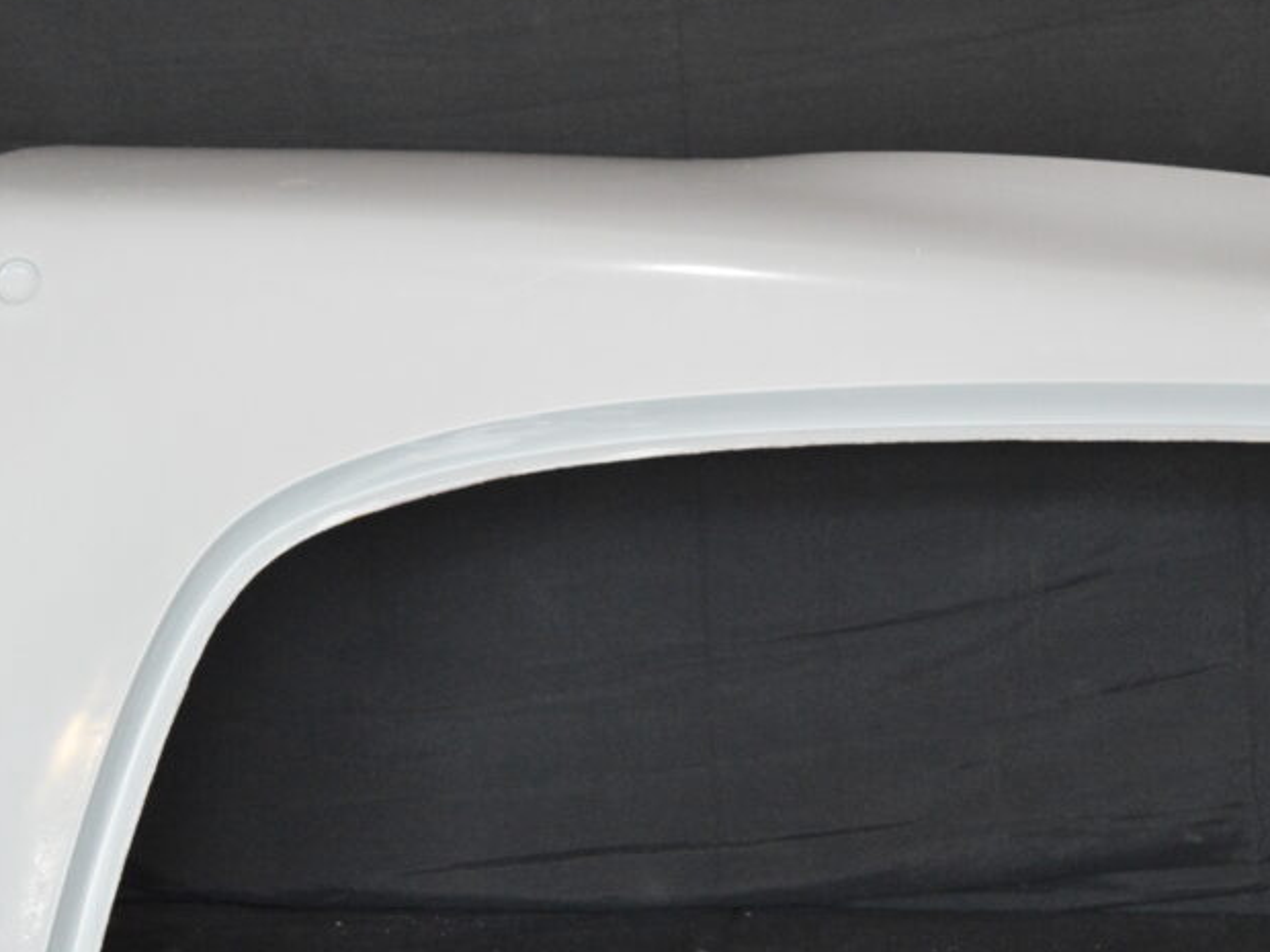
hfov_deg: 16.5
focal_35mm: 119
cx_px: 733
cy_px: 617
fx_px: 4366
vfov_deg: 12.4
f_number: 5.6
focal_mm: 50
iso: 3200
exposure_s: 1/50
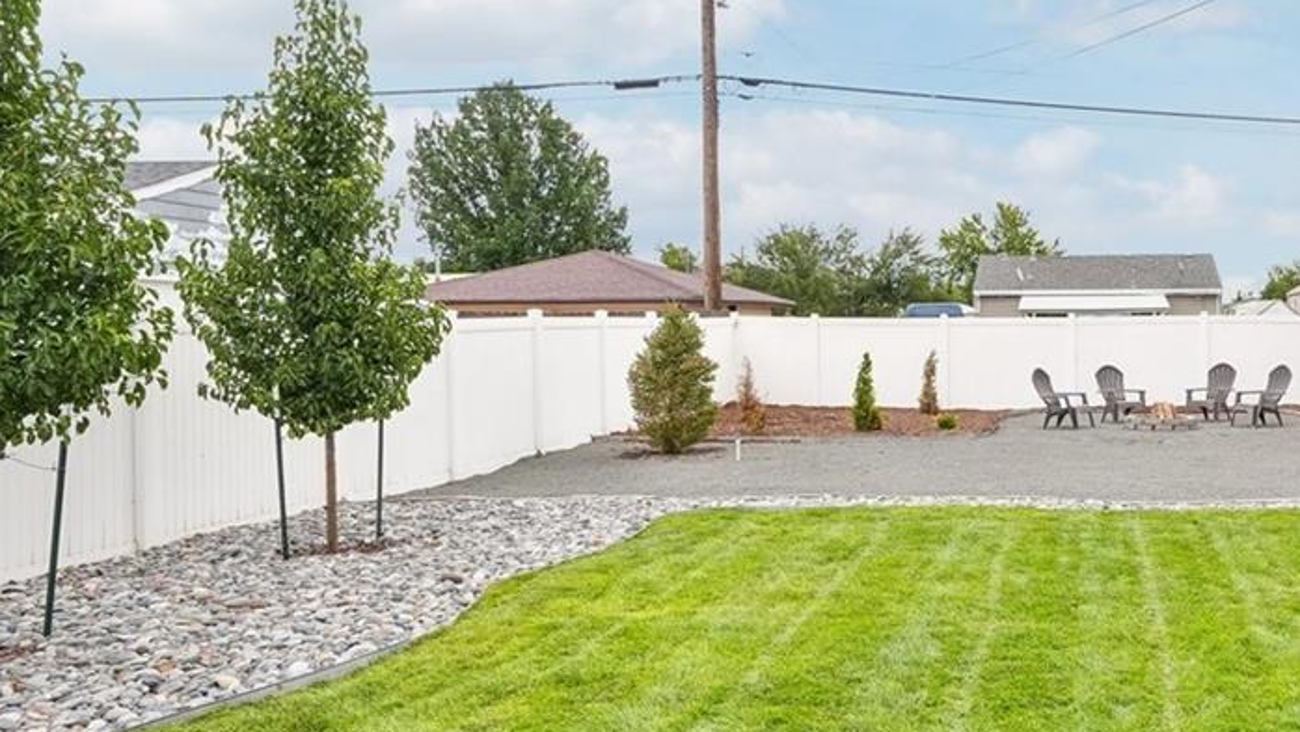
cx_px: 1069
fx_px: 1241
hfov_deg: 51.3
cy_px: 335
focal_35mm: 36
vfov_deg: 32.8
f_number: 8
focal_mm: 10
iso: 800
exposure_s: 1/320
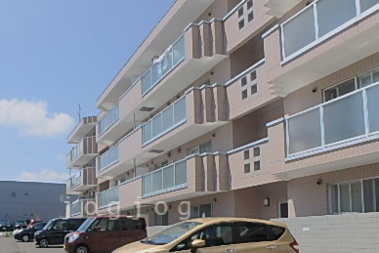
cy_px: 208
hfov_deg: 52.2
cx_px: 129
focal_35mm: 36
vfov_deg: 35.5
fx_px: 379
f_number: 6
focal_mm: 3.7
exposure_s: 1/500
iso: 125
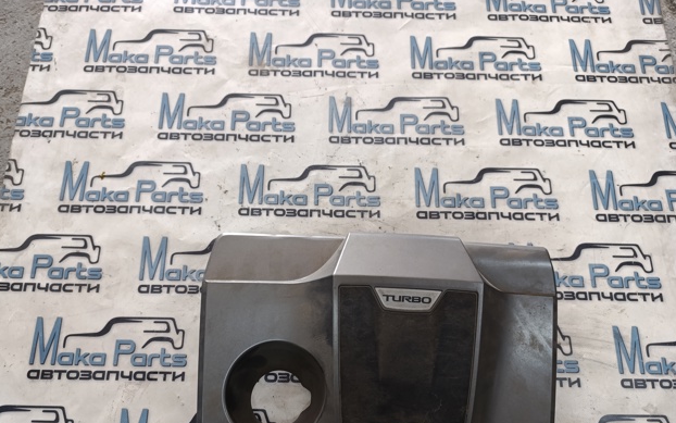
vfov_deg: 49.0
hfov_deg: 72.5
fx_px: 461
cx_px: 337
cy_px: 257
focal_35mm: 25
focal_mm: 6.14
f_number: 1.6
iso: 640
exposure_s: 1/50
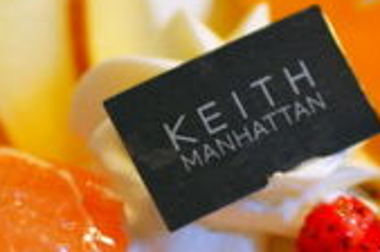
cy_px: 141
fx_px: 2202
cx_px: 308
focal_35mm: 209
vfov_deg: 6.5
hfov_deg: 9.8
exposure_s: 1/60
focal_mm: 50
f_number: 2.8
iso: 400
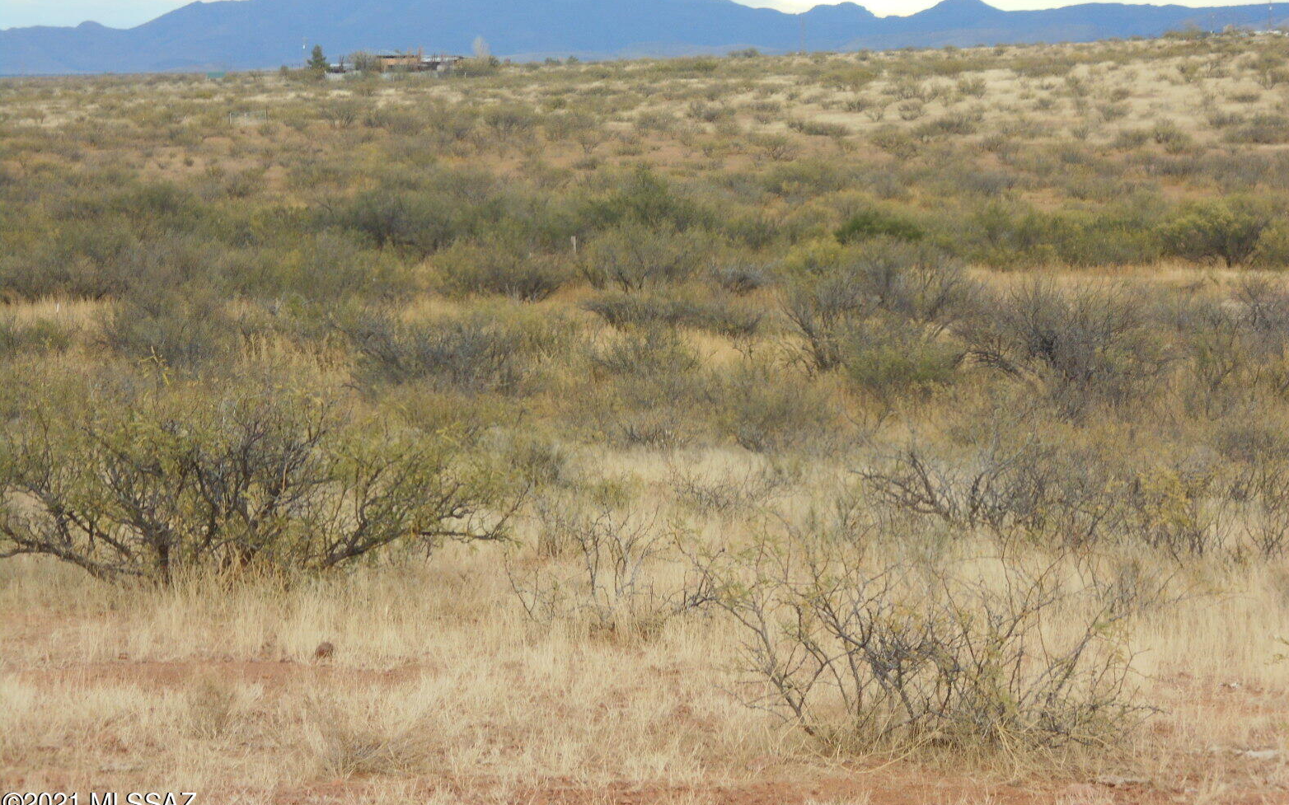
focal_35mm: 141
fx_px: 4953
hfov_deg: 14.8
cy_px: 353
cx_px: 658
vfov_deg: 9.3
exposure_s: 1/60
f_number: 6.5
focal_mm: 23
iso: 110
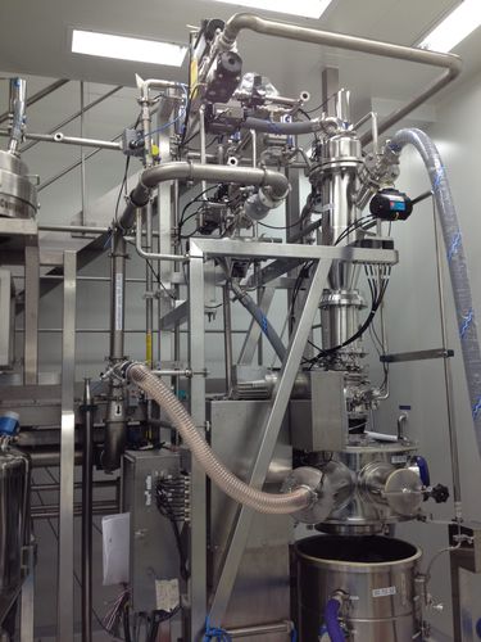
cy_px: 321
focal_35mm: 35
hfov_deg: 40.7
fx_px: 648
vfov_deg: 52.6
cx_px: 240
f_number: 2.4
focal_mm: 4.28
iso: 50
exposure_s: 1/40
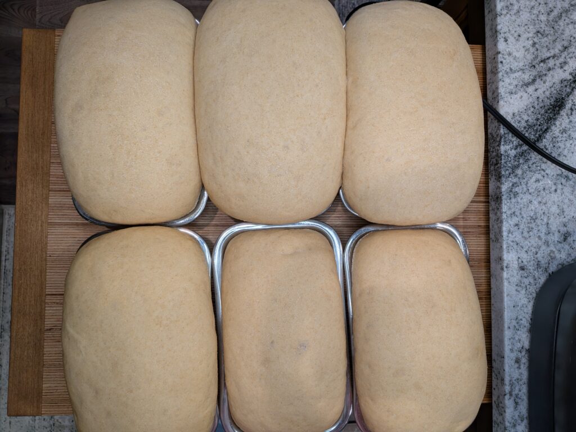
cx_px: 288
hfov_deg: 71.6
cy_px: 216
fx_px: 399
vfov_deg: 56.8
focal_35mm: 24
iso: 30
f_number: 1.7
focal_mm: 4.53
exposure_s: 1/415
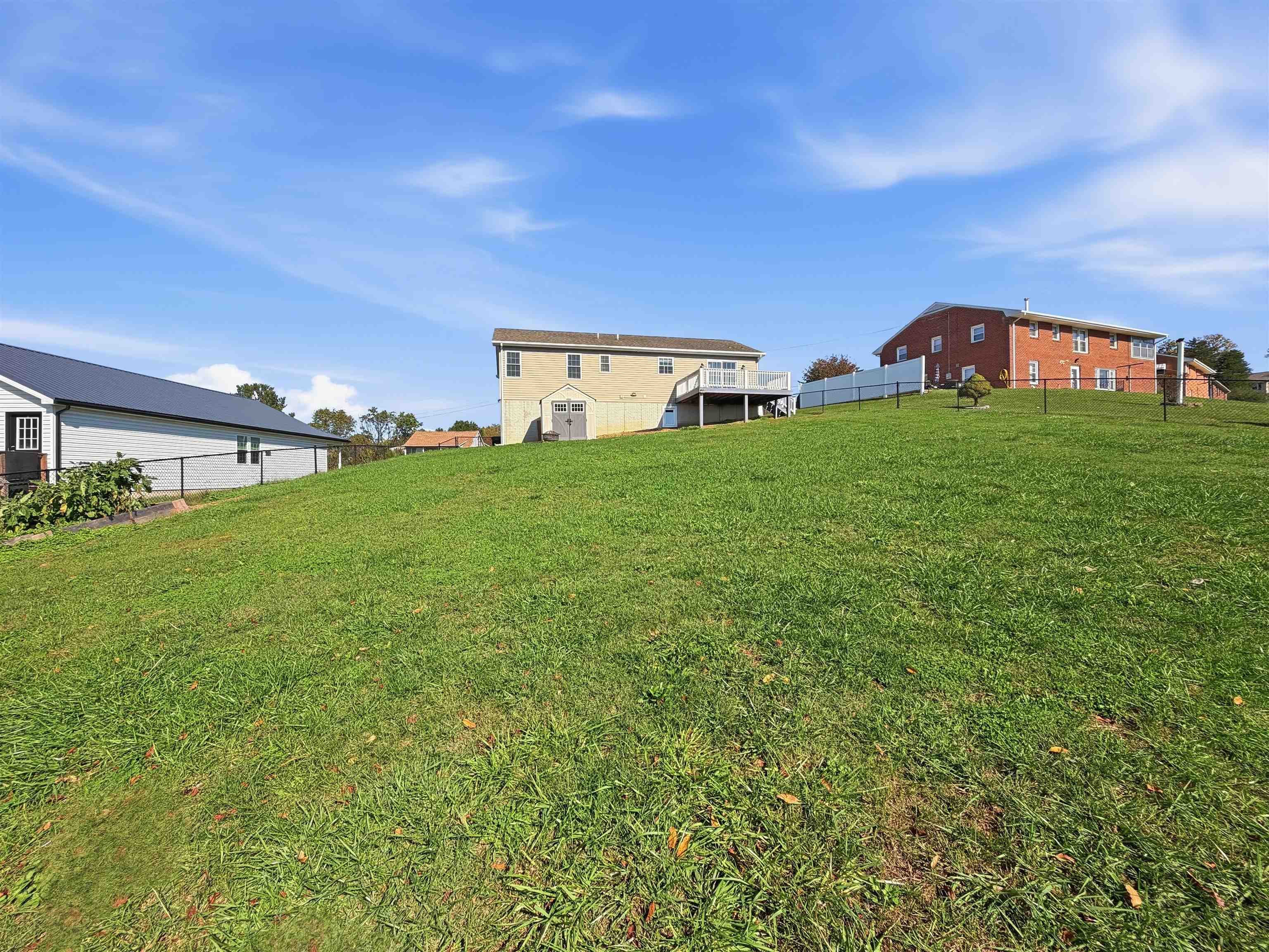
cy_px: 476
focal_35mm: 14
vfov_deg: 85.7
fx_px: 513
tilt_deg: +0.3
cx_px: 634
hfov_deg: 102.1
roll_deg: +1.4
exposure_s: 1/770
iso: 25
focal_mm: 2.2
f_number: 2.2
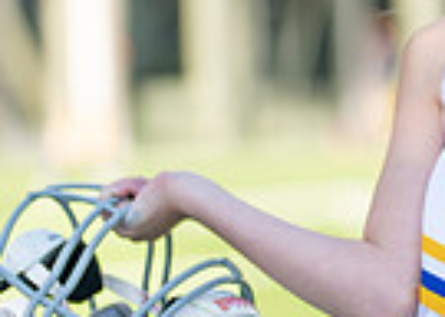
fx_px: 3205
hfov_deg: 7.8
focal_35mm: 254
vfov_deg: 5.7
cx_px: 598
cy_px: 137
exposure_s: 1/2500
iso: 100
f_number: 1.2
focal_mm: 50
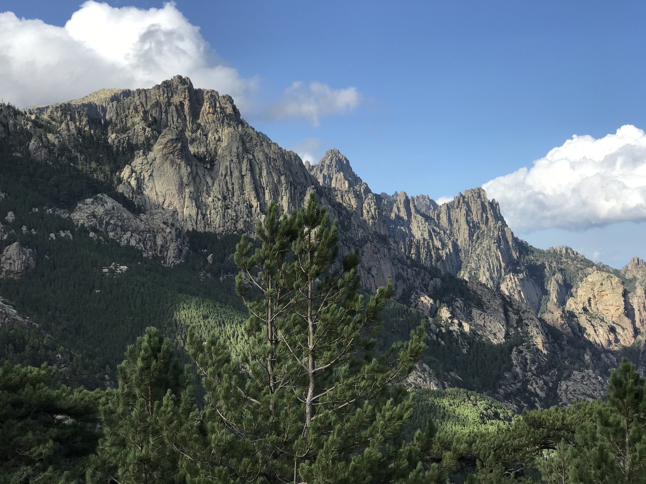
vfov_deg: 25.7
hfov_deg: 33.8
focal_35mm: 57
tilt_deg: +1.9
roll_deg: +1.6
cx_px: 323
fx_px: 1064
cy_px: 242
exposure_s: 1/709
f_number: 2.8
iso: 20
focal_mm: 6.6
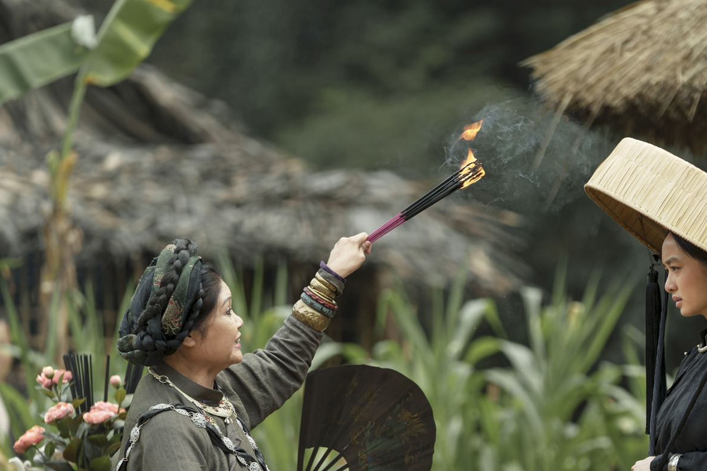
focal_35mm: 336
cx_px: 468
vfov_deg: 4.1
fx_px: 6598
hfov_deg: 6.1
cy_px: 354
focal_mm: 198
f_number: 2.8
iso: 100
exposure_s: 1/640
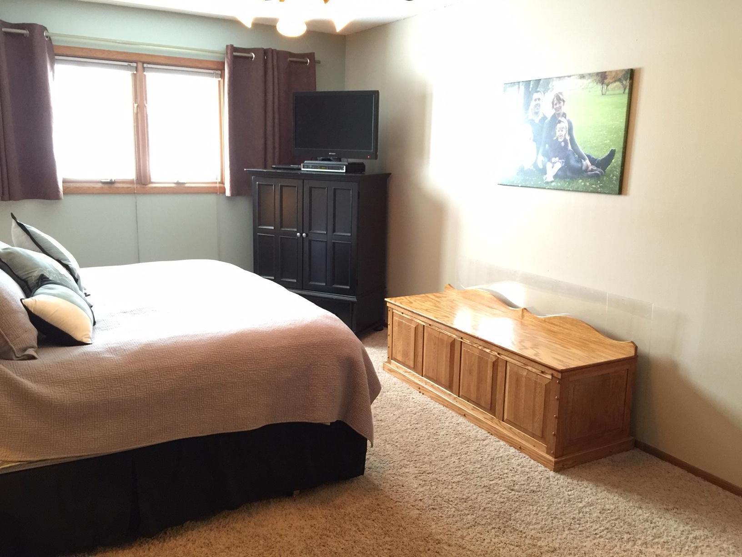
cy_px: 278
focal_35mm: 29
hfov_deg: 61.7
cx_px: 371
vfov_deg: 48.2
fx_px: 622
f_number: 2.2
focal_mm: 4.15
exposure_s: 1/10
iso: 125
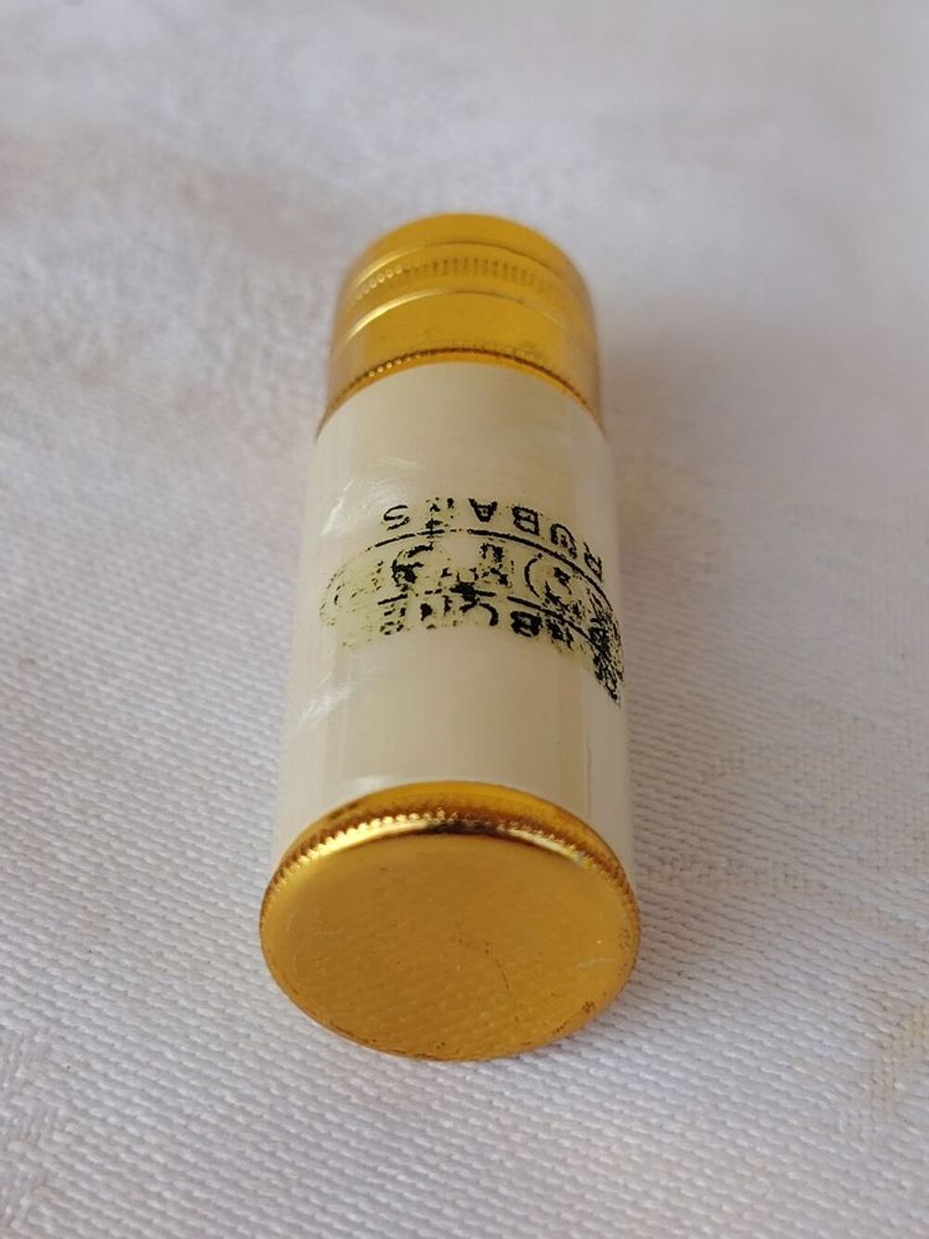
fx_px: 2326
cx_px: 464
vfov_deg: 29.8
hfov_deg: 22.6
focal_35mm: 65
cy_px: 620
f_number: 1.75
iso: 100
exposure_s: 1/241
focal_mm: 5.25
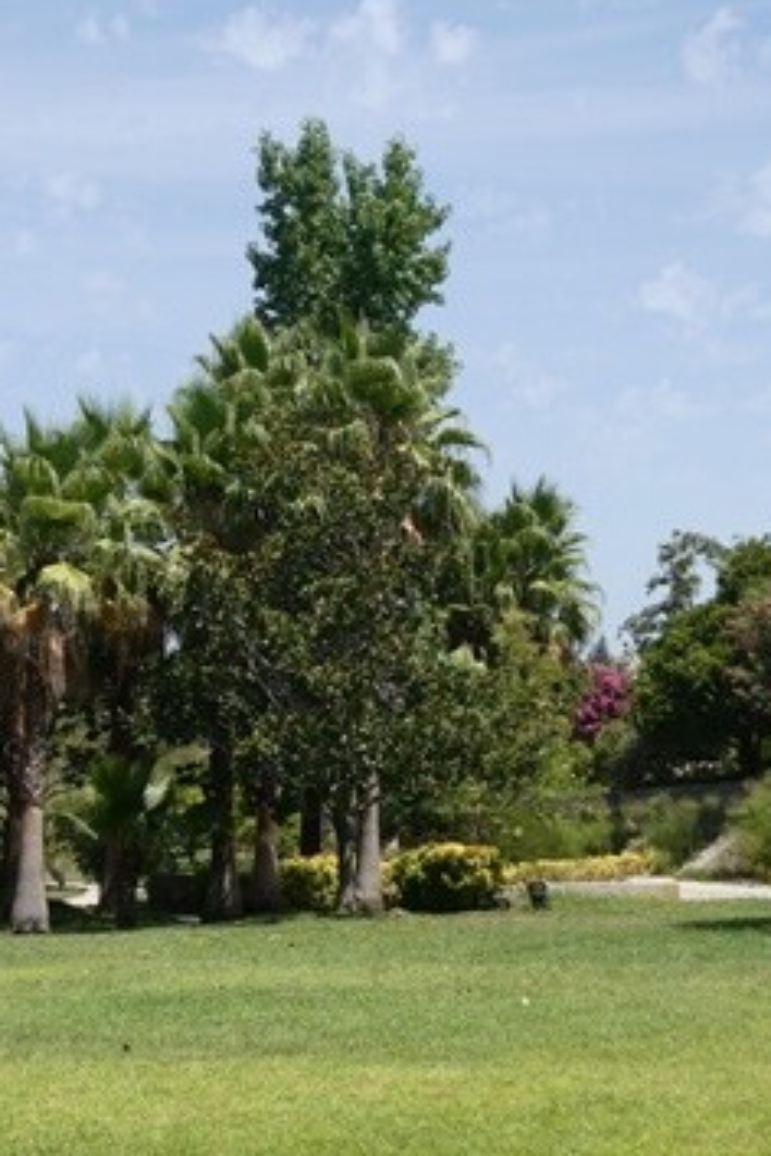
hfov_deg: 21.8
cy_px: 575
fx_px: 1992
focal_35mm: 62
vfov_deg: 32.4
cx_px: 235
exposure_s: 1/640
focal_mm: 7.8
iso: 80
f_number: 3.9
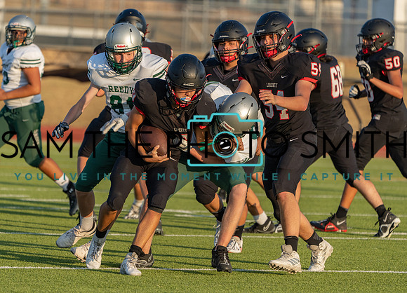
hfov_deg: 5.7
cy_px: 155
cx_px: 173
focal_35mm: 354
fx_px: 4107
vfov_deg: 4.1
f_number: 5.6
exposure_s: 1/1250
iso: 400
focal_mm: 315
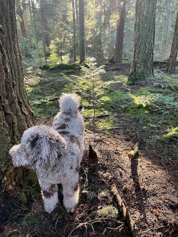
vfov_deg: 67.3
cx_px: 89
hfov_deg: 53.1
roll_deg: -0.1
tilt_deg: -19.0
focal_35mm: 26
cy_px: 118
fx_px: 178
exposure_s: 1/60
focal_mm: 4.2
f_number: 1.6
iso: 250
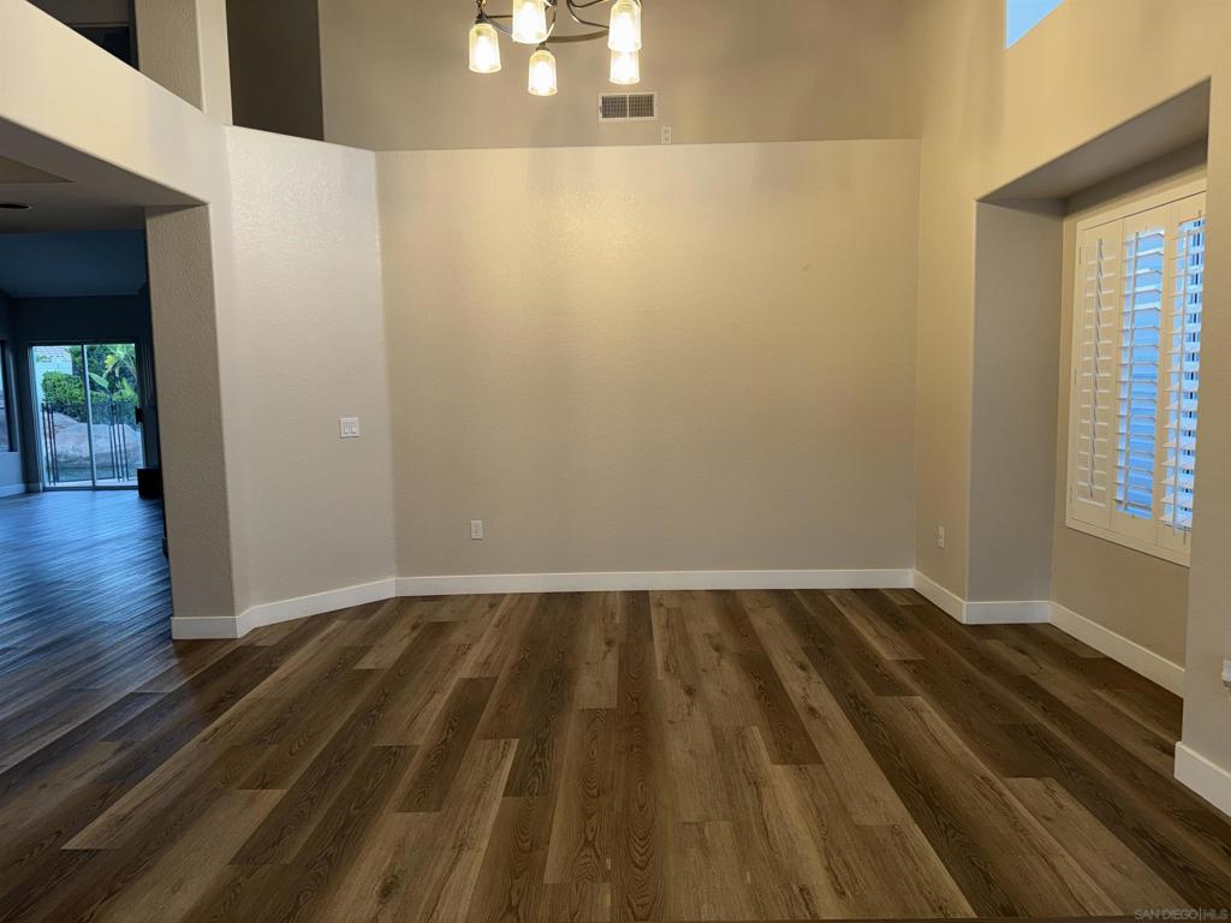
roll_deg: +1.0
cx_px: 616
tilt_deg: -6.0
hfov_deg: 71.6
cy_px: 462
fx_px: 853
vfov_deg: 56.8
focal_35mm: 24
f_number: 1.78
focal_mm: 6.76
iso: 64
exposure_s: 1/22
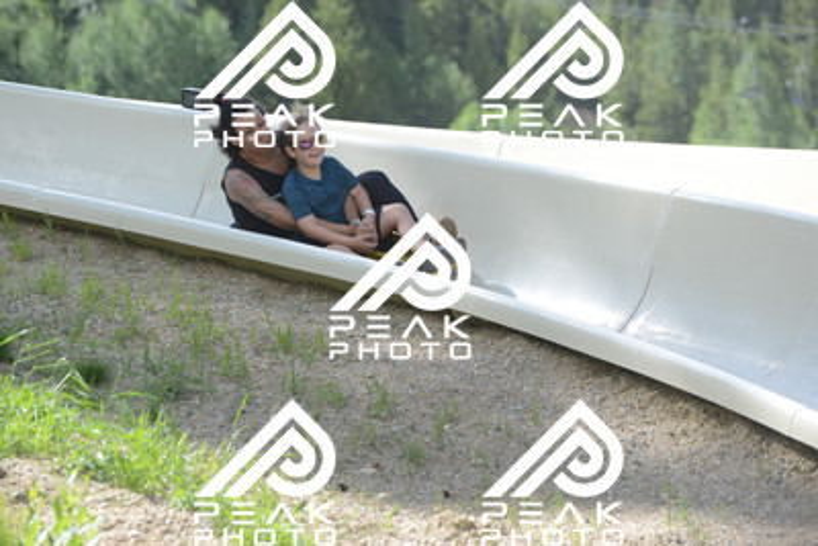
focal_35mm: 195
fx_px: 4432
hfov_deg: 10.5
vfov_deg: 7.0
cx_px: 409
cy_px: 273
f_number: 6.3
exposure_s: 1/1250
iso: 1100
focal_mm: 195
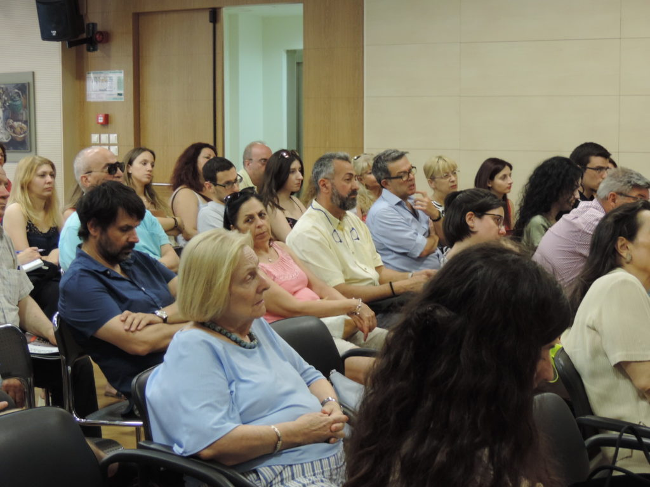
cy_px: 244
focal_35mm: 60
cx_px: 325
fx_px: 1127
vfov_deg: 24.4
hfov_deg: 32.2
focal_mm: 10.7
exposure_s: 1/15
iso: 450
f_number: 3.7
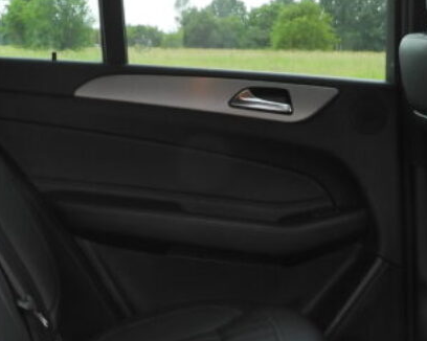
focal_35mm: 92
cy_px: 285
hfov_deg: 20.8
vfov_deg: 16.5
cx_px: 174
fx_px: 1162
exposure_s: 1/40
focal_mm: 4.3
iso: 100
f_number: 2.8
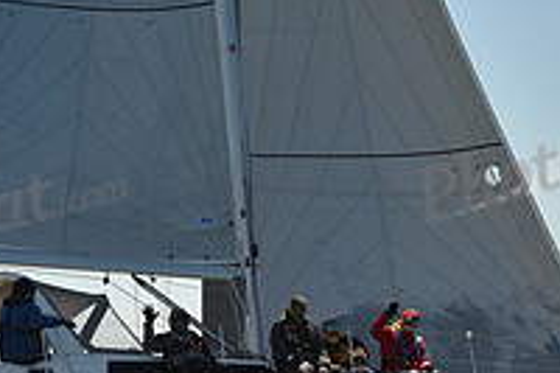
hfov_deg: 10.1
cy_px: 335
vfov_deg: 6.7
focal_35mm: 203
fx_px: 3155
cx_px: 274
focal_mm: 70
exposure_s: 1/800
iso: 320
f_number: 11
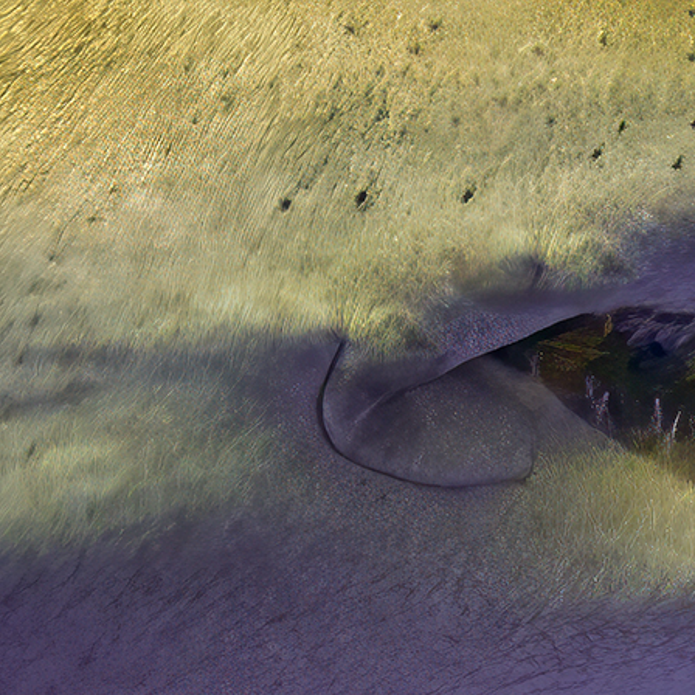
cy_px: 177
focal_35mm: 77
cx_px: 1039
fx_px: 1749
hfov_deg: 19.6
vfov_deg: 22.3
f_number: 3.5
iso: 400
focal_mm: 18
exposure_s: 1/8
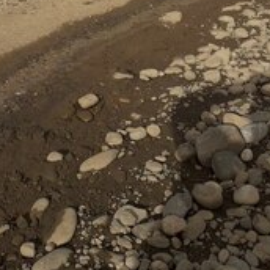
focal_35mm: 69
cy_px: -86
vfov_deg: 22.3
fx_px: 609
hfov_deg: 24.8
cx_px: 80
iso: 40
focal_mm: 3.6
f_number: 1.9
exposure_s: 1/2618
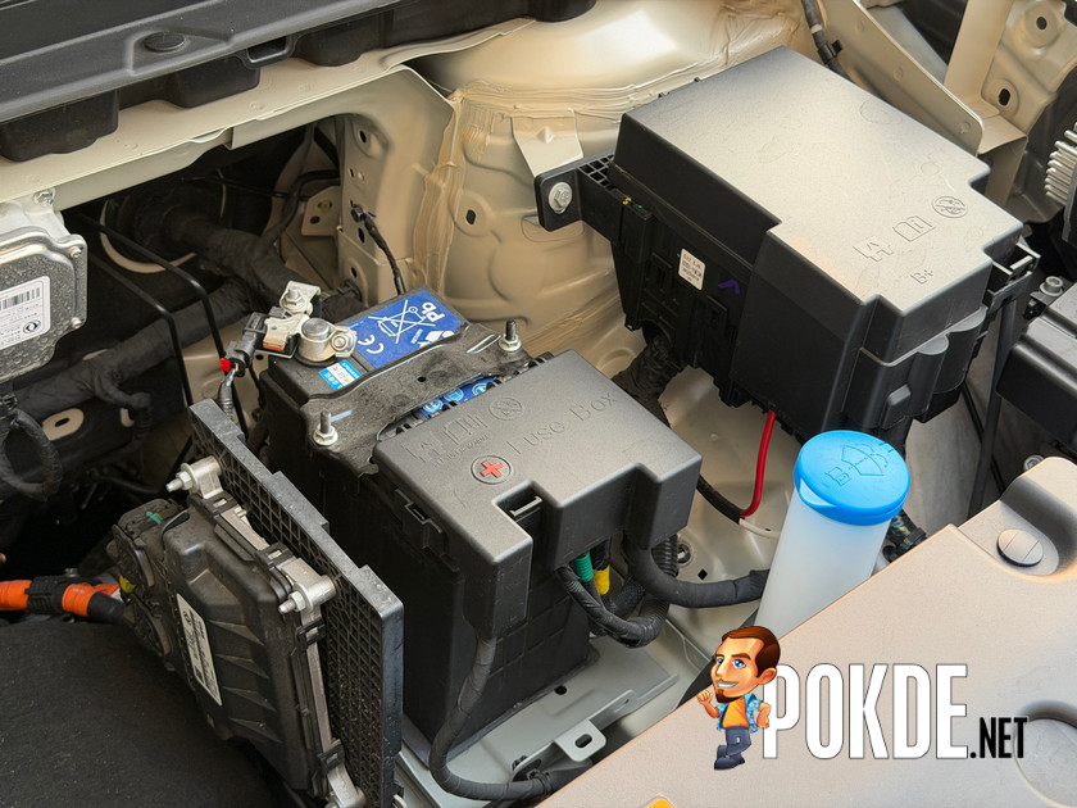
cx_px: 538
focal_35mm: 48
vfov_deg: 30.3
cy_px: 404
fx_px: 1493
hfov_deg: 39.7
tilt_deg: -42.9
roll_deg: -6.0
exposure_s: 1/112
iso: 100
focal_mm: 6.76
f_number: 1.78
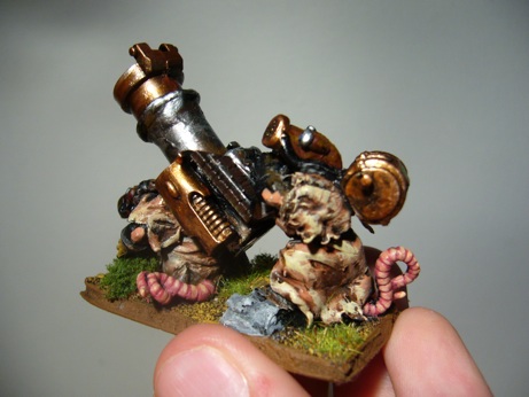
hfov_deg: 52.6
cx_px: 264
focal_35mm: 35
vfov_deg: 40.7
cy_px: 198
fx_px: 535
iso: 100
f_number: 2.8
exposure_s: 1/20
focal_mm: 5.8
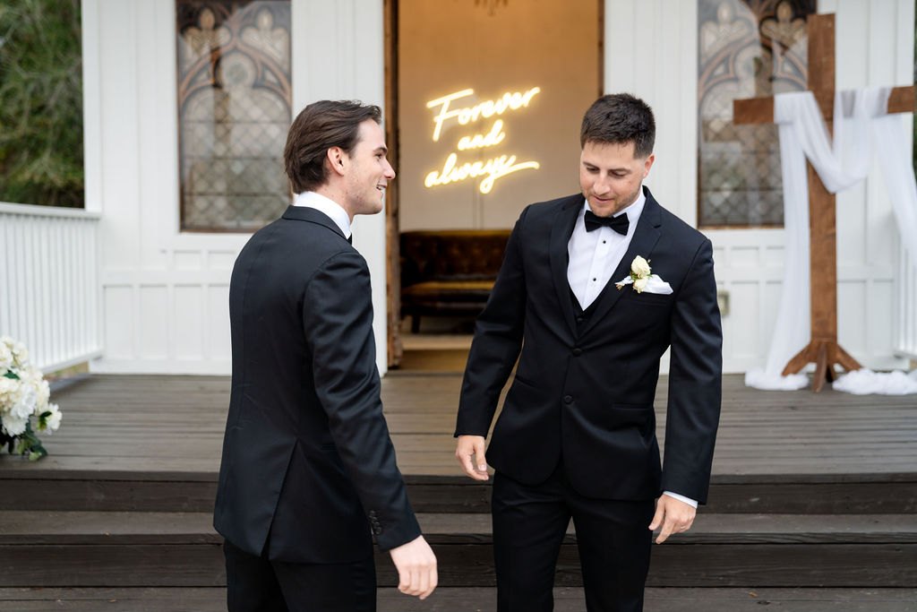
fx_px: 1171
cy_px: 306
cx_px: 458
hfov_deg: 42.8
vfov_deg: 29.3
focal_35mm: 46
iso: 400
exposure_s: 1/200
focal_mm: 45
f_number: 2.8
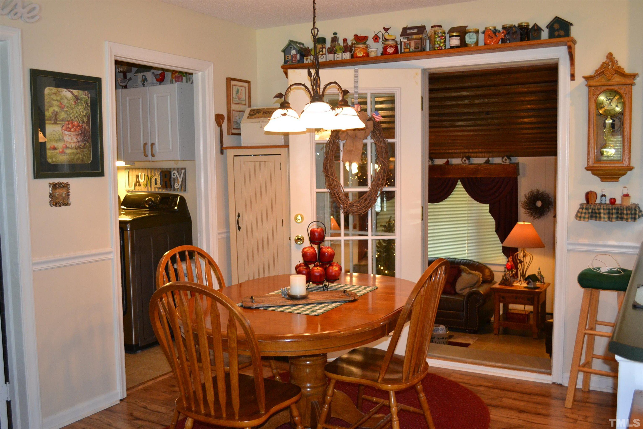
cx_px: 322
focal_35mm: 36
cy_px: 214
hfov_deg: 53.1
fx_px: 643
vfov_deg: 36.9
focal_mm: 24
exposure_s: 1/60
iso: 1100
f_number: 4
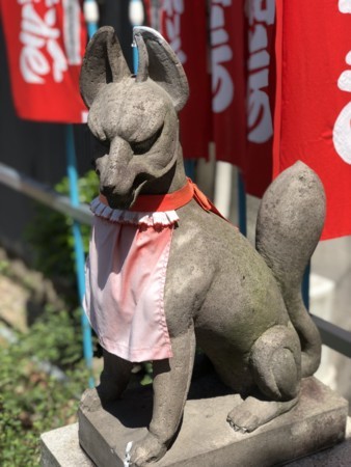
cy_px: 234
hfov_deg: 25.7
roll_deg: +0.4
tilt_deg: -18.8
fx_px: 770
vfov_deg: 33.8
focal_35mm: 57
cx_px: 176
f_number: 2.8
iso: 20
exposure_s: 1/495
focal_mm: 6.6
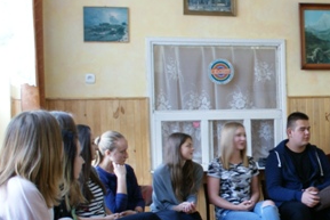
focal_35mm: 73
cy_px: 155
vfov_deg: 18.6
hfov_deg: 26.1
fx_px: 669
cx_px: 337
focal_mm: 22
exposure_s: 1/20
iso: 400
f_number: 4
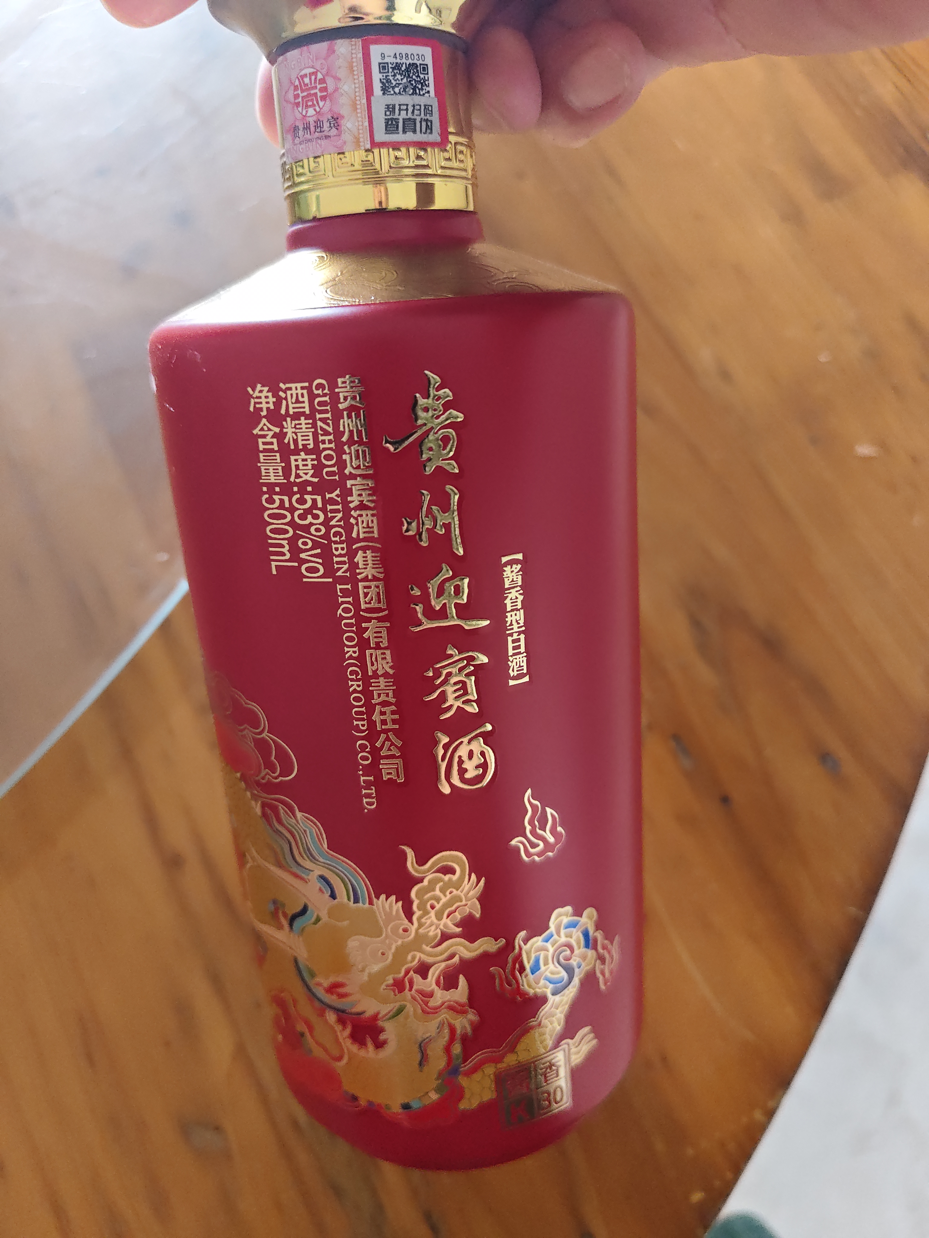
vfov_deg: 73.9
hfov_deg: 58.9
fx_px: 823
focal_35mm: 23
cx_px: 464
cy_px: 619
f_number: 1.88
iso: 513
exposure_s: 1/100
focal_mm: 5.56
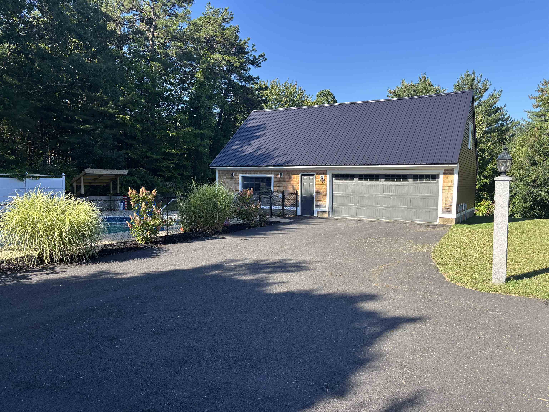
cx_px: 274
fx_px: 412
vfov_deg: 53.1
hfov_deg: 67.3
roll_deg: -0.2
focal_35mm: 26
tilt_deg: -3.8
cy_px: 206
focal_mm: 5.96
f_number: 1.6
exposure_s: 1/1164
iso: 50
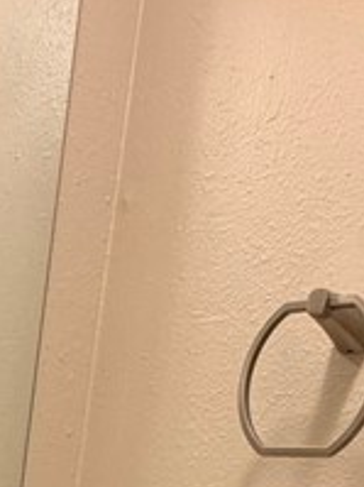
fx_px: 1011
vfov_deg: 20.5
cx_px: 110
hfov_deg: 20.3
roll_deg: -9.9
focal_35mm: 72
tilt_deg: -10.7
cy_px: 839
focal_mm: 2.22
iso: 250
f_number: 2.2
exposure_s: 1/120
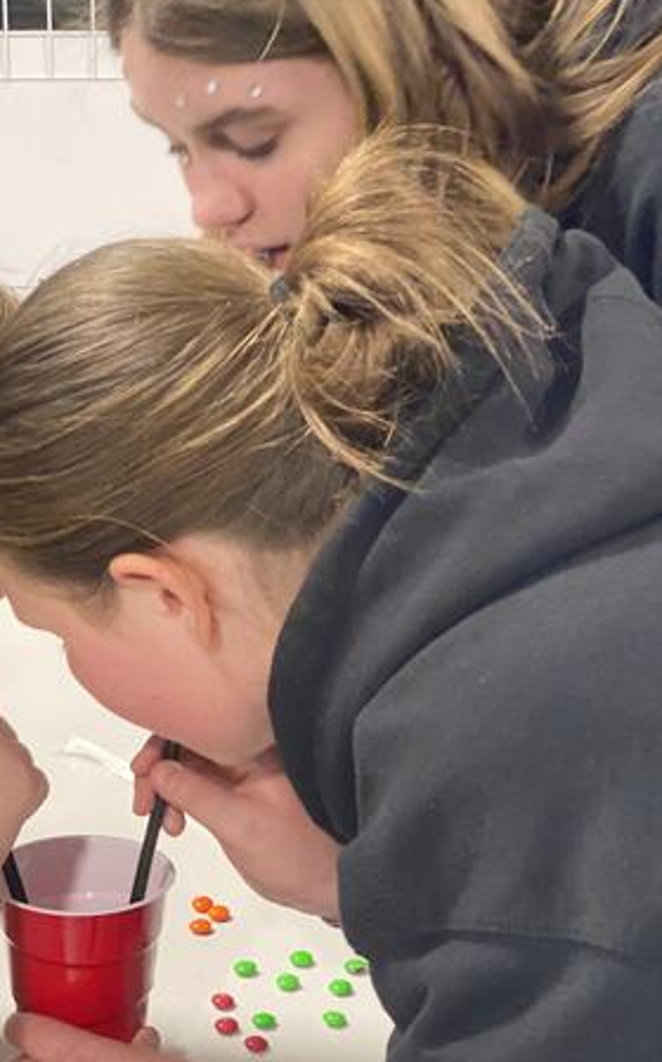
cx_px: 299
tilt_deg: -19.3
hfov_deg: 15.2
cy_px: 660
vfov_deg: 24.0
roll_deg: -0.1
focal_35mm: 86
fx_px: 2487
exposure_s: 1/40
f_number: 2
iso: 125
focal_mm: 6
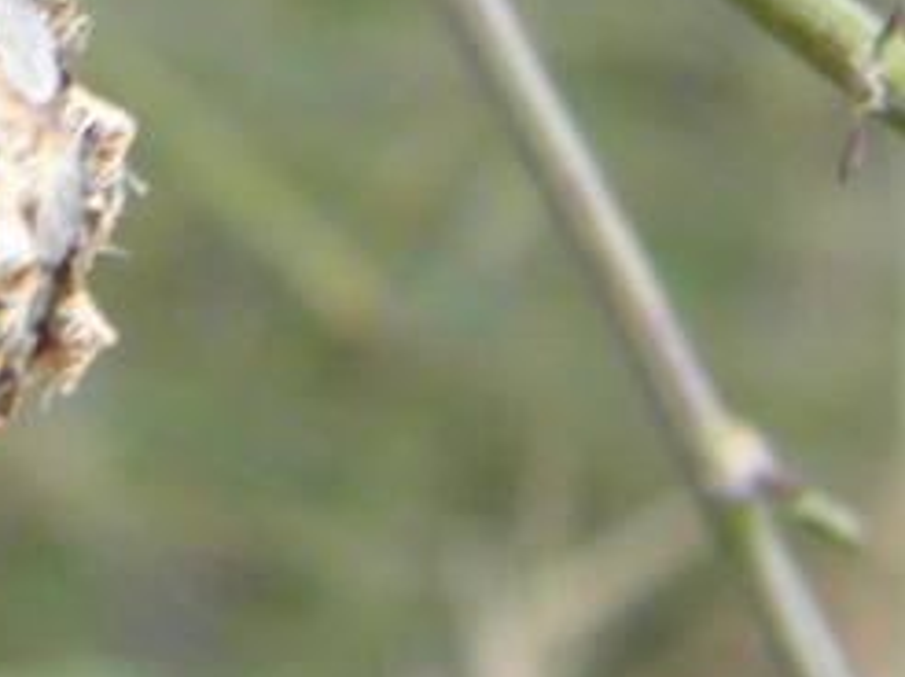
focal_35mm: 278
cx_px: -660
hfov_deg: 7.0
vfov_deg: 5.3
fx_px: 7261
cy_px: -162
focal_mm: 14.3
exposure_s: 1/160
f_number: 4.4
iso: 200
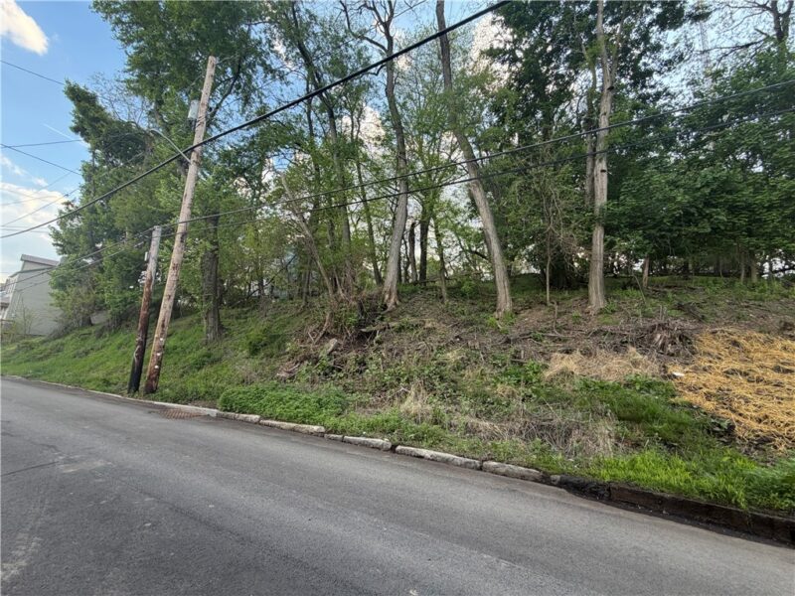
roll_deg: -4.3
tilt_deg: +11.1
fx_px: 322
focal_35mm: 14
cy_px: 298
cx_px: 398
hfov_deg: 102.1
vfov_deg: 85.7
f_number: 2.2
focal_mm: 2.22
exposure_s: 1/152
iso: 64
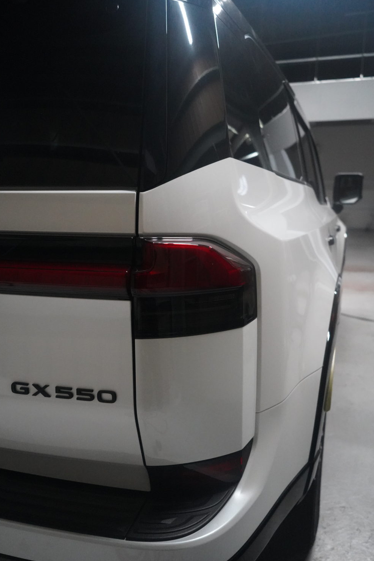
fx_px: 467
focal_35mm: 30
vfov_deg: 61.9
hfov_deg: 43.6
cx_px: 182
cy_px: 289
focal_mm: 29
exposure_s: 1/160
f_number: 4
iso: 12800
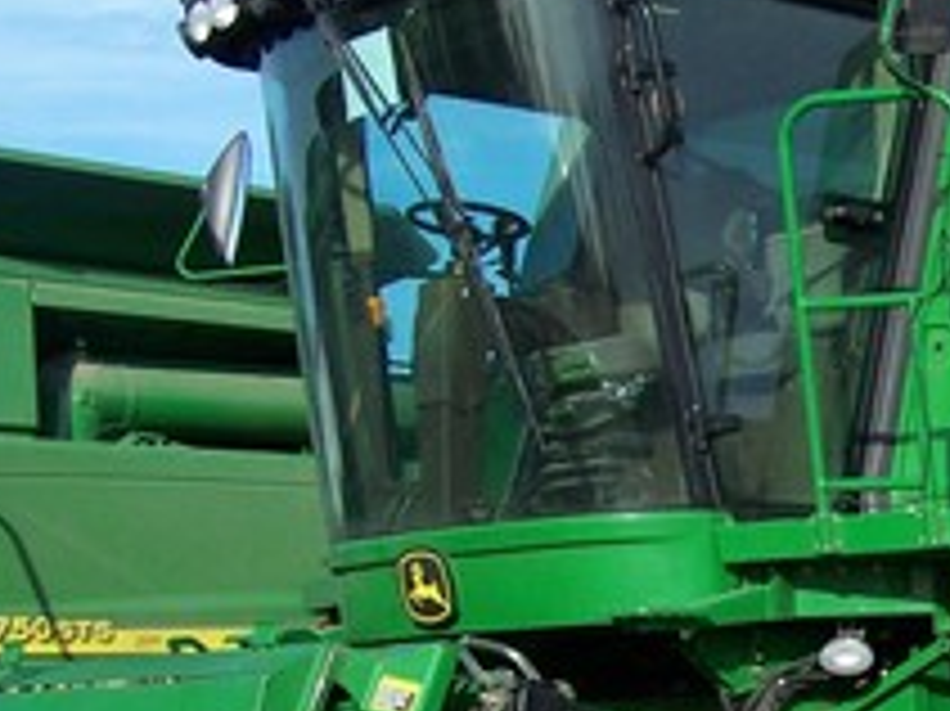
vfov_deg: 15.0
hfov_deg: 19.1
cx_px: 1081
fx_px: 2688
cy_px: 567
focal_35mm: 98
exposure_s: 1/500
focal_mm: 6.3
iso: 80
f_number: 4
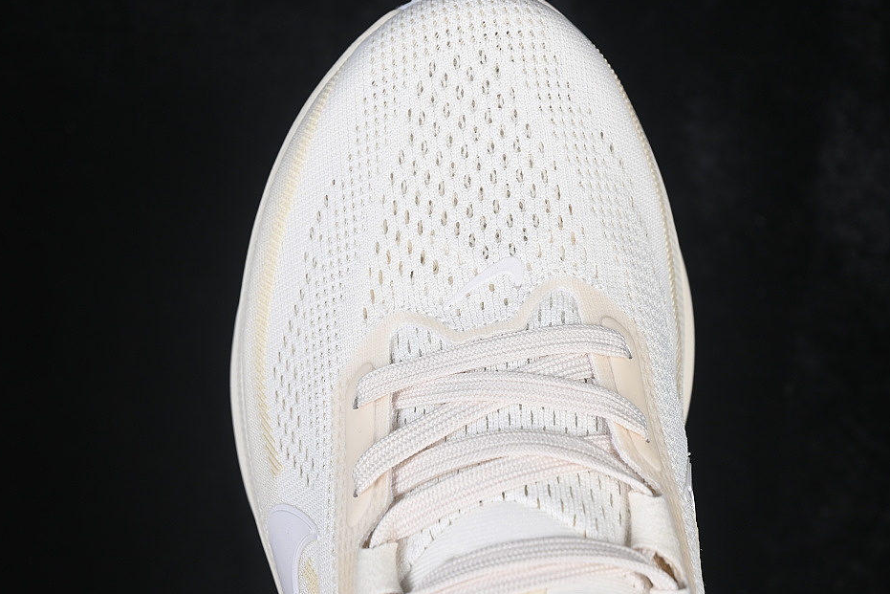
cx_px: 472
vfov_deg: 15.7
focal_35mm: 87
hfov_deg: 23.4
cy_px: 274
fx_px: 2151
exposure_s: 1/80
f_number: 7.1
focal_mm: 50
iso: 160
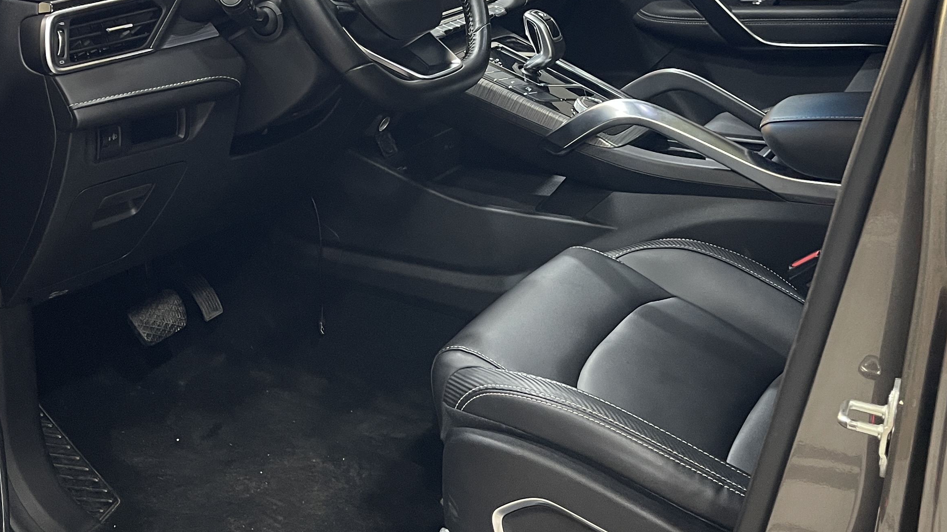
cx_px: 462
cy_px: 70
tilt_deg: -12.8
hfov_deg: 43.7
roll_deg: +0.2
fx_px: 1180
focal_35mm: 47
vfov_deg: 24.8
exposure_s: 1/50
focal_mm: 5.1
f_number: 1.6
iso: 250
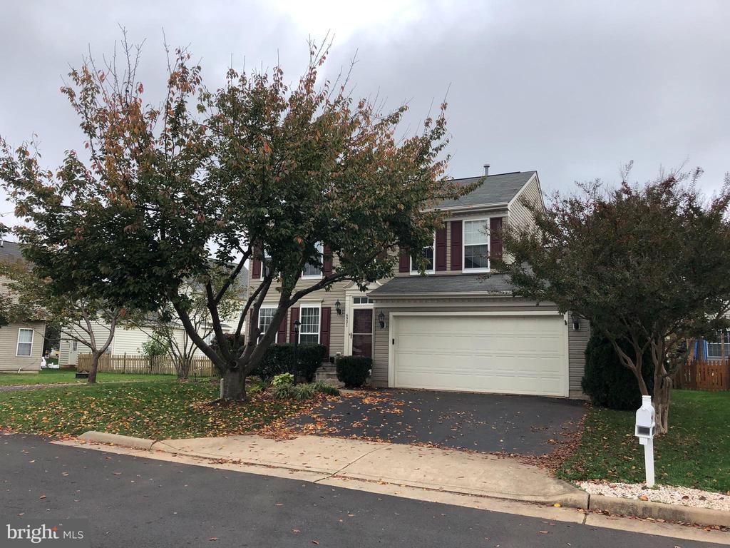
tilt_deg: +9.1
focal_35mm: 28
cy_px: 274
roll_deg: -3.5
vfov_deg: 49.7
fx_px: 590
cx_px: 365
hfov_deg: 63.4
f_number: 1.8
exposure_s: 1/991
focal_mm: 3.99
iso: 20
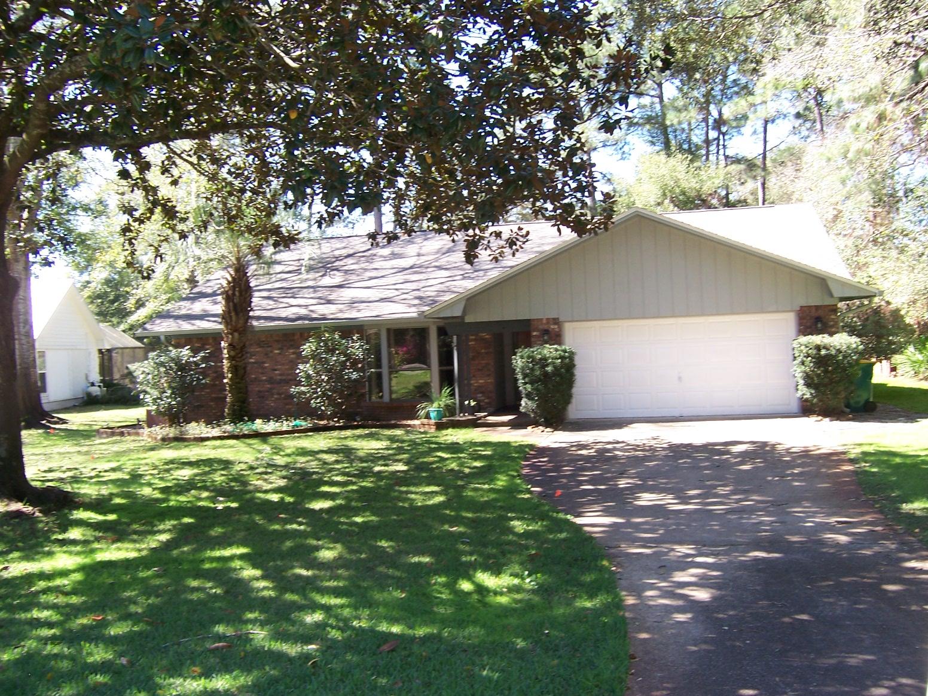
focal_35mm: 33
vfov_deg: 42.9
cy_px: 348
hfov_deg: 55.4
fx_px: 885
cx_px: 464
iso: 80
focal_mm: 5.5
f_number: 3.4
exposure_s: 1/90
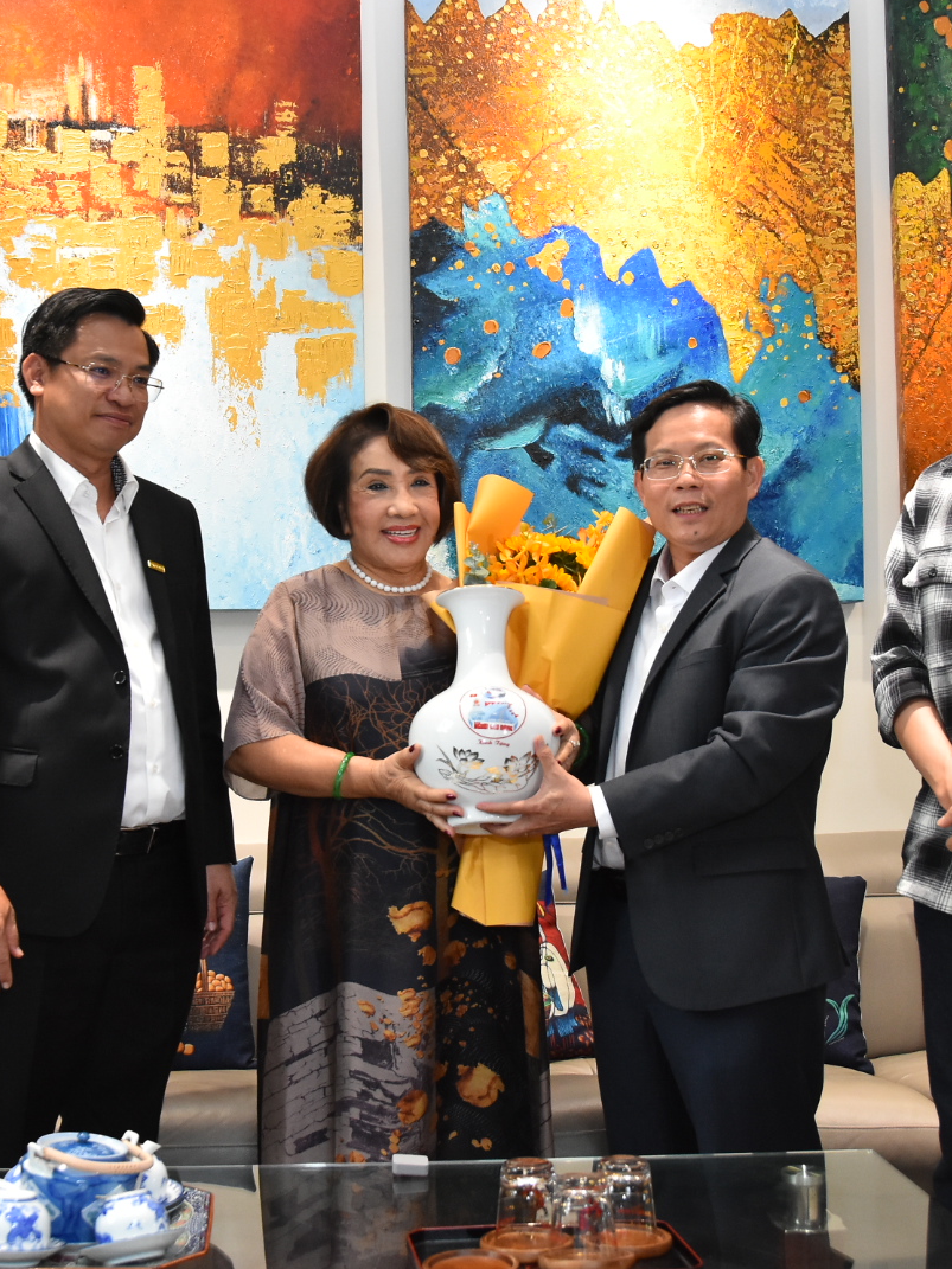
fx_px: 1760
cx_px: 400
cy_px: 632
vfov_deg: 39.7
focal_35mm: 48
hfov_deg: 30.2
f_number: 5
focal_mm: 22
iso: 1600
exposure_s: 1/125
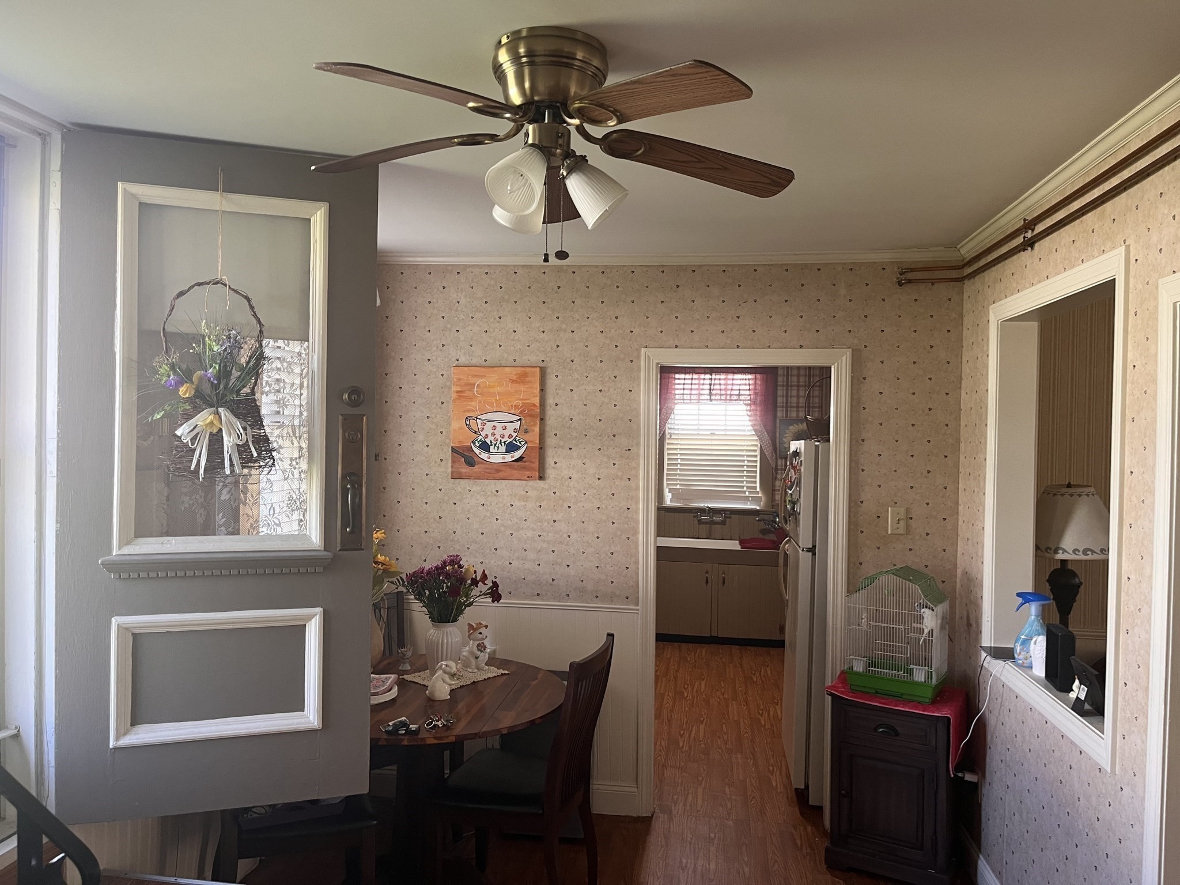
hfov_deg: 67.3
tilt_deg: +0.3
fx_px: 886
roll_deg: -1.3
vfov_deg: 53.1
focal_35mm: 26
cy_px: 442
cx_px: 590
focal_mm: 5.1
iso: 125
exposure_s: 1/60
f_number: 1.6
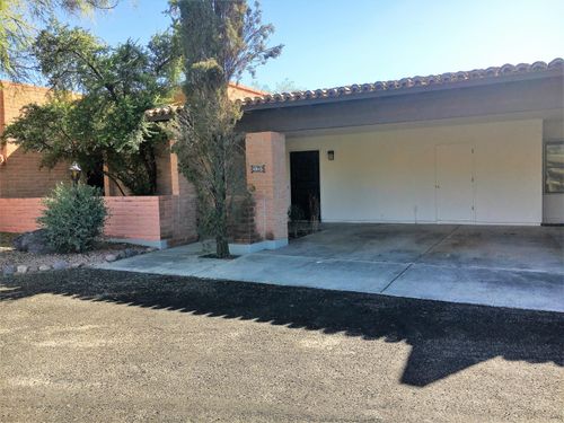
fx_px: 472
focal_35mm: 29
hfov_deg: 61.7
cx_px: 282
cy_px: 212
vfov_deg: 48.2
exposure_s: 1/601
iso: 25
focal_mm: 4.15
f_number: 2.2
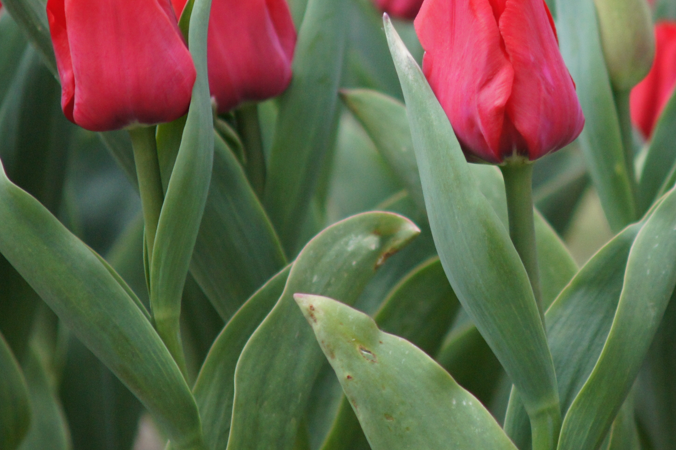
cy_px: 93
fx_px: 9401
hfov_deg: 4.1
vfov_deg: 2.7
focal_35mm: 501
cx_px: 491
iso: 1600
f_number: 4
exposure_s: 1/320
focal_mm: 210
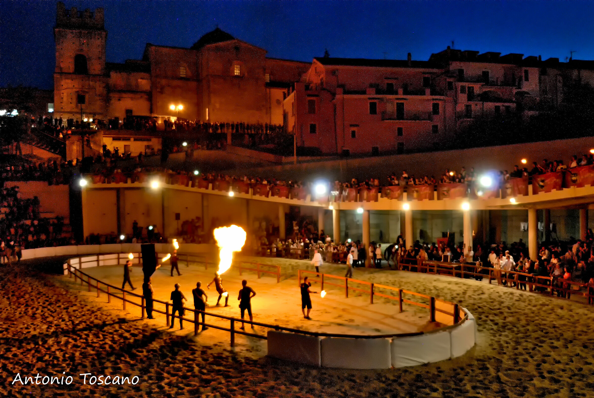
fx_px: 520
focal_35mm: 32
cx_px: 297
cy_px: 199
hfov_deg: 59.4
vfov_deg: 41.8
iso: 800
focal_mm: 21
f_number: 4.5
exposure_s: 1/20
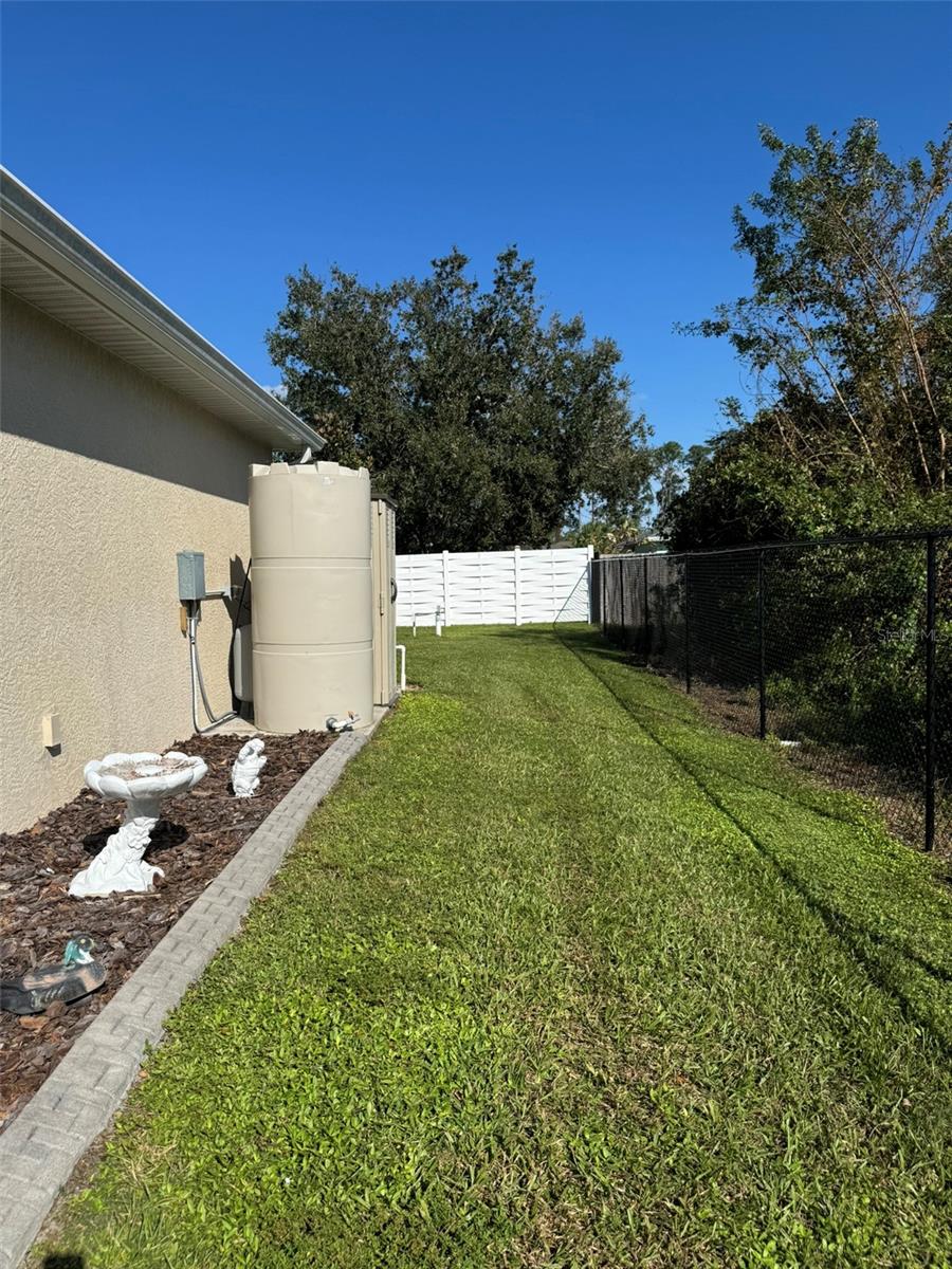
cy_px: 634
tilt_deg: -3.8
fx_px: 880
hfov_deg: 56.8
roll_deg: +1.7
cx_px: 476
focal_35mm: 24
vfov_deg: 71.6
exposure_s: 1/7092
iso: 80
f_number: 1.78
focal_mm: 6.76
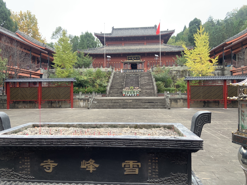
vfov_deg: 53.1
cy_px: 92
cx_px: 124
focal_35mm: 26
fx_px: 186
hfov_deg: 67.3
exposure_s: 1/119
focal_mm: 4.25
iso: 25
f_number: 1.8
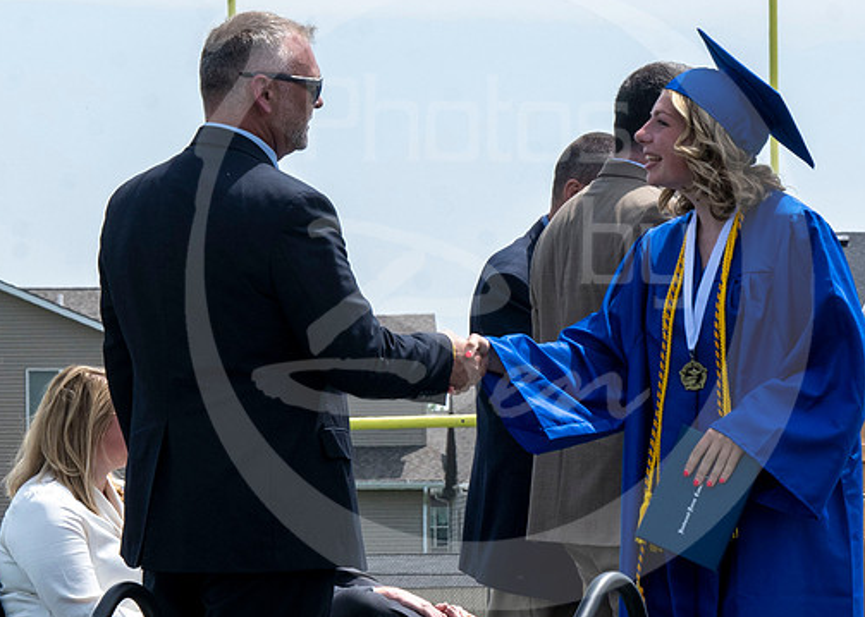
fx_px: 6361
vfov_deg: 5.6
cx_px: 284
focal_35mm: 259
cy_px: 173
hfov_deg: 7.8
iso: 200
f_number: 13
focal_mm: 77
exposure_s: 1/250
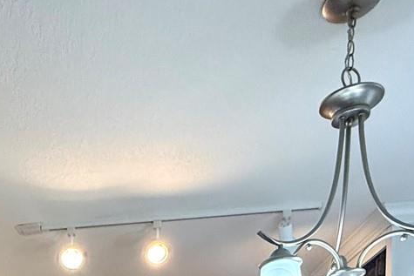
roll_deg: +1.4
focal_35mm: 49
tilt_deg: -3.1
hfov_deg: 37.8
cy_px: 479
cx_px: 46
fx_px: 564
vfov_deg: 20.6
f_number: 2.2
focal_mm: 2.22
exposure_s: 1/120
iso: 400
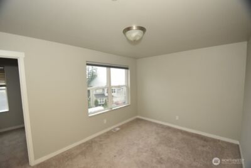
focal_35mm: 15
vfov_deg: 77.4
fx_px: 105
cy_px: 84
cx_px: 126
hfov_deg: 100.4
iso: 1400
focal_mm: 10
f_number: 4
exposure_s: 1/125
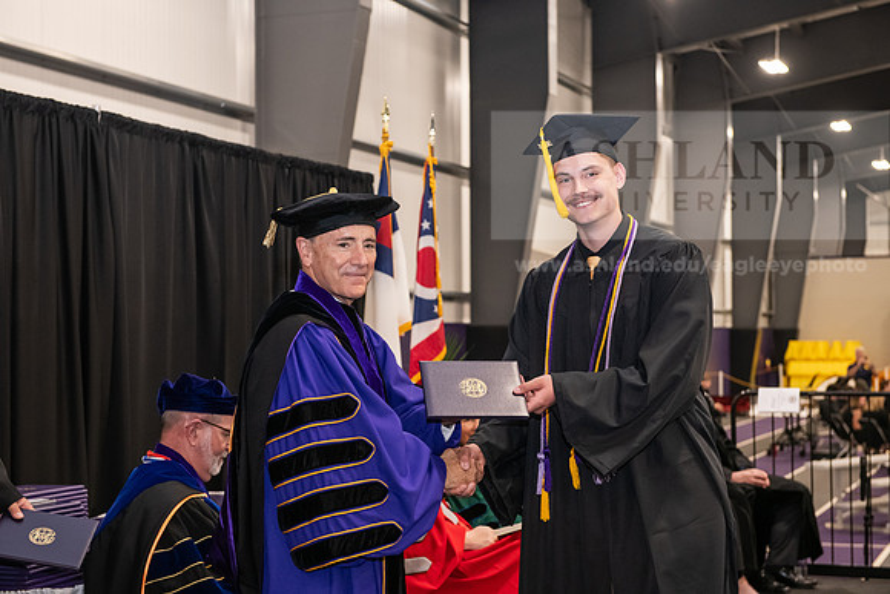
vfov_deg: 21.9
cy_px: 297
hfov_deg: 32.4
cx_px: 445
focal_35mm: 62
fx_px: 1533
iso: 2500
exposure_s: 1/125
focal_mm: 62
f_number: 5
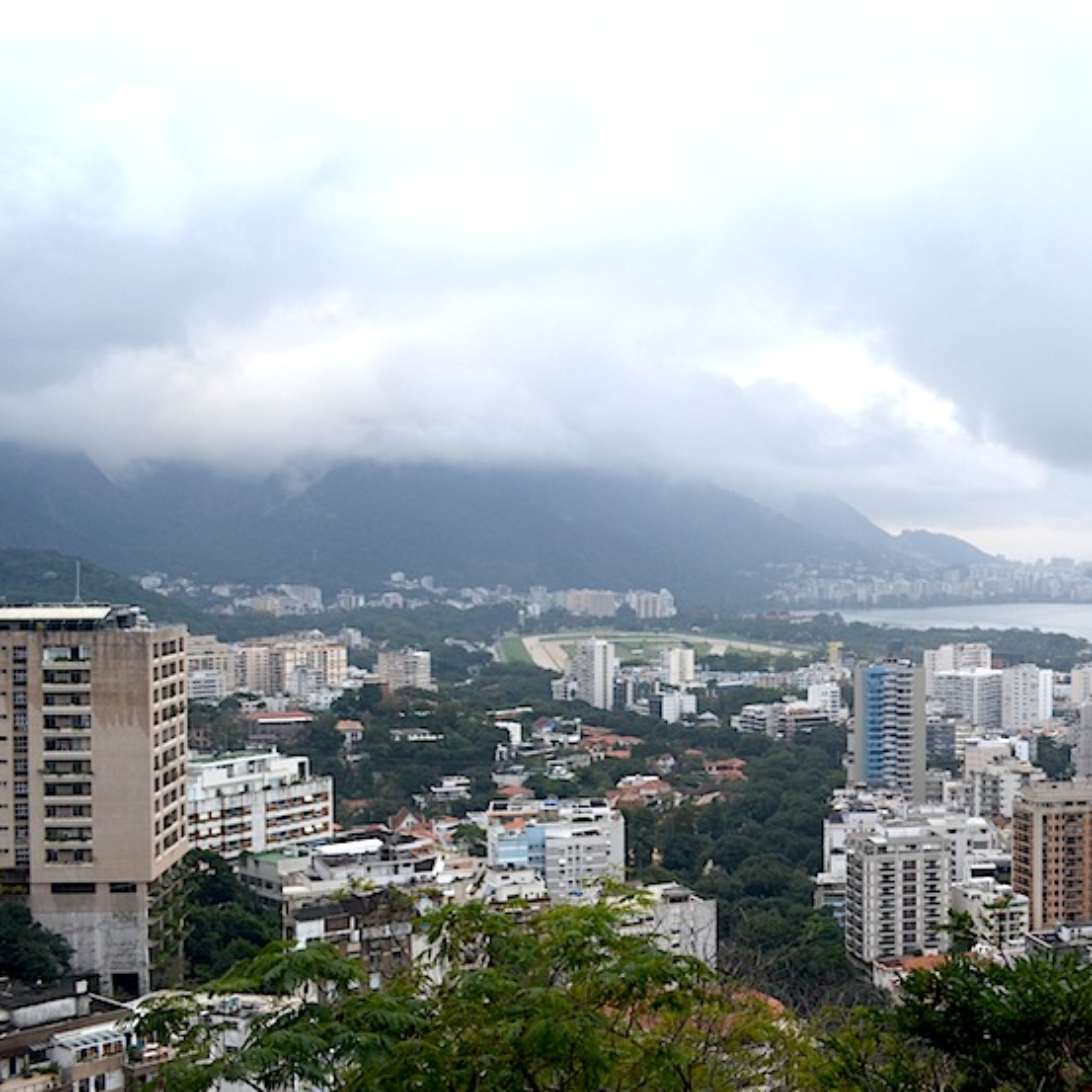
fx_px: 1642
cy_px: 571
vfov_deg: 36.8
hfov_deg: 34.7
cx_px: 979
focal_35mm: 46
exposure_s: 1/200
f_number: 7.1
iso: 200
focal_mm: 20
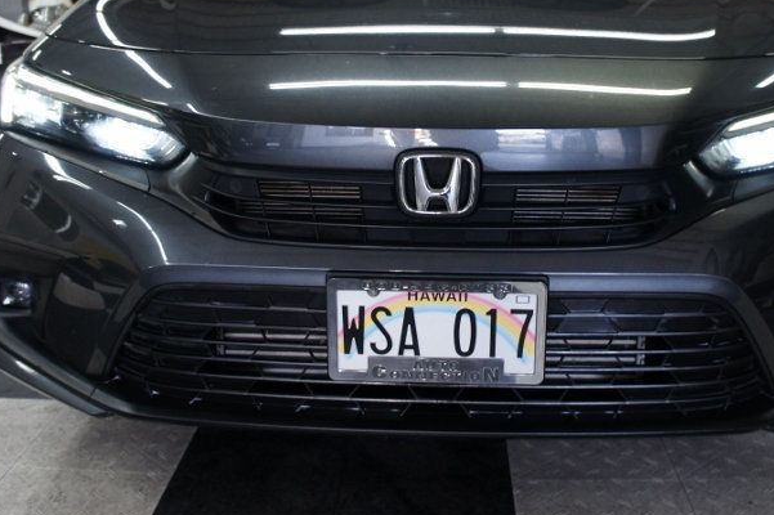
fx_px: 988
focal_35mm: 46
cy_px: 156
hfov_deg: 42.7
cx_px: 438
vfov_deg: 28.9
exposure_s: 1/80
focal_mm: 18
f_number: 4
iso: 500
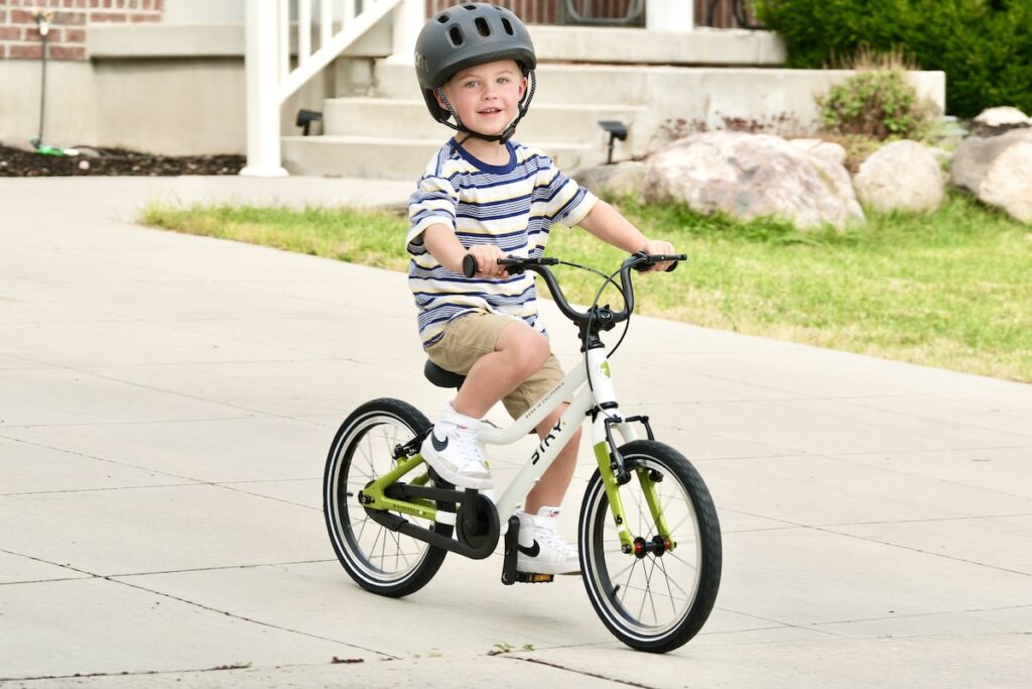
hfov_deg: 16.9
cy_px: 344
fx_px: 3469
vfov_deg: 11.3
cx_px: 516
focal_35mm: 121
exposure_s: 1/350
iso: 125
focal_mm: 80.4
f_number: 5
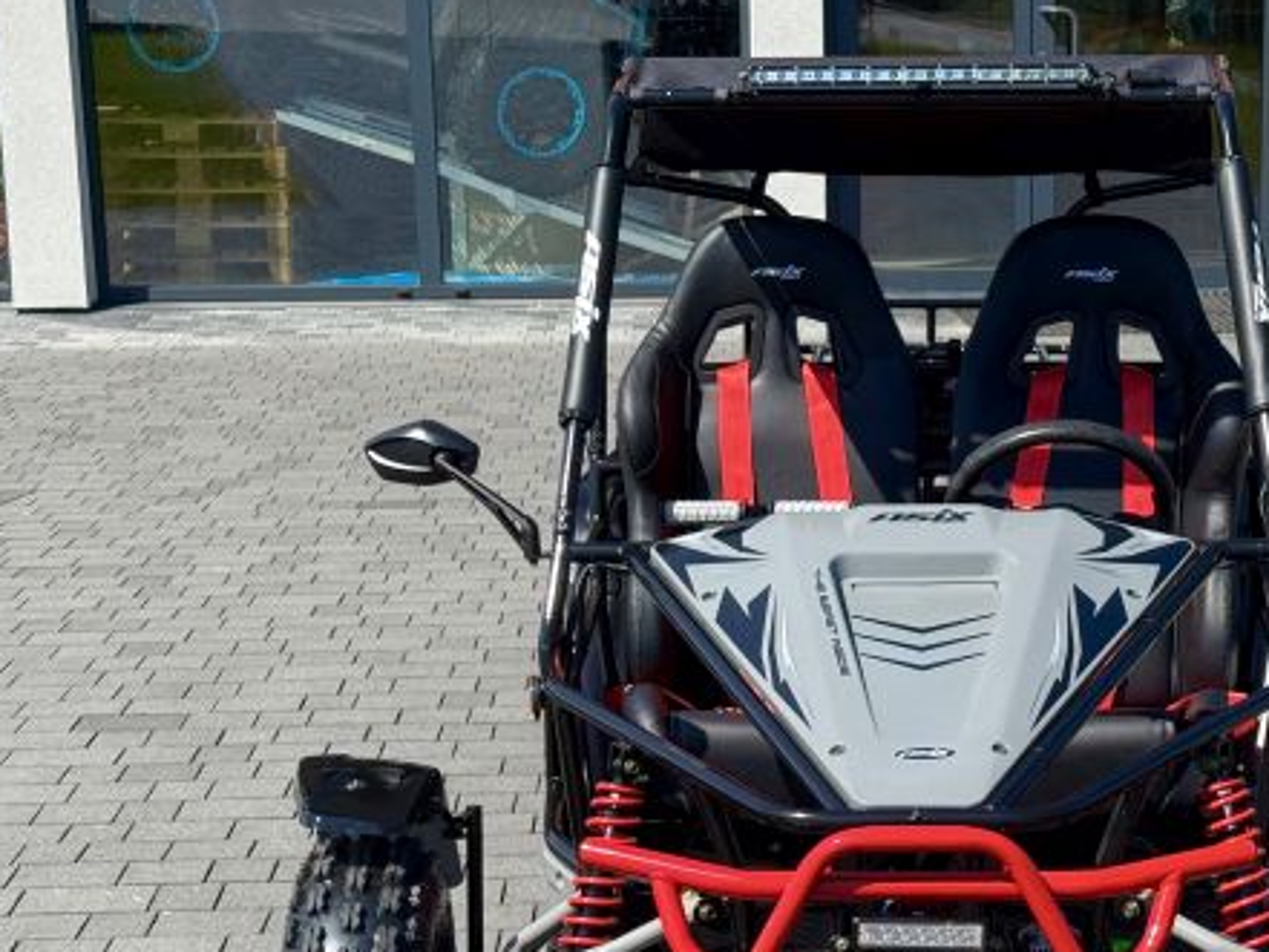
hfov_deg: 22.3
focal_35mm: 87
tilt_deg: -13.0
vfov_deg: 16.9
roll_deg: -0.1
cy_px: 618
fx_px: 3190
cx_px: 935
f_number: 1.78
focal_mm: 6.76
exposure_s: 1/3534
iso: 64
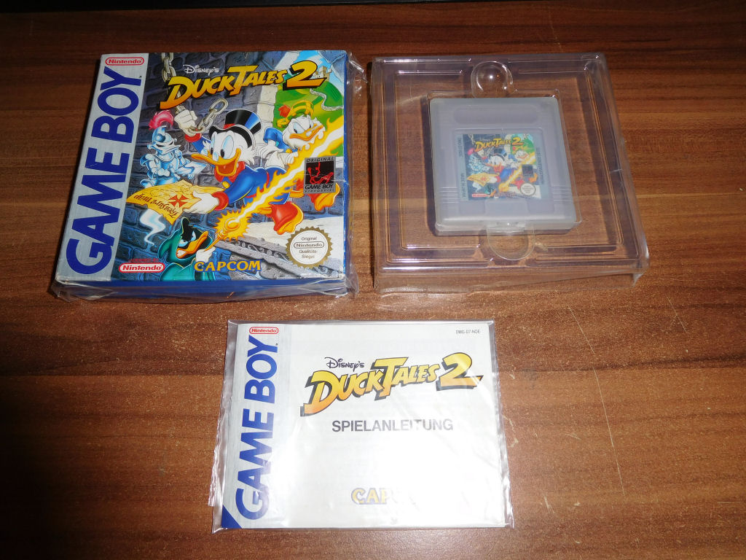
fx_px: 539
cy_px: 280
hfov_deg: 69.4
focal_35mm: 25
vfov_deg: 54.9
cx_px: 373
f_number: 3.4
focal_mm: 4.5
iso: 125
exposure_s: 1/30
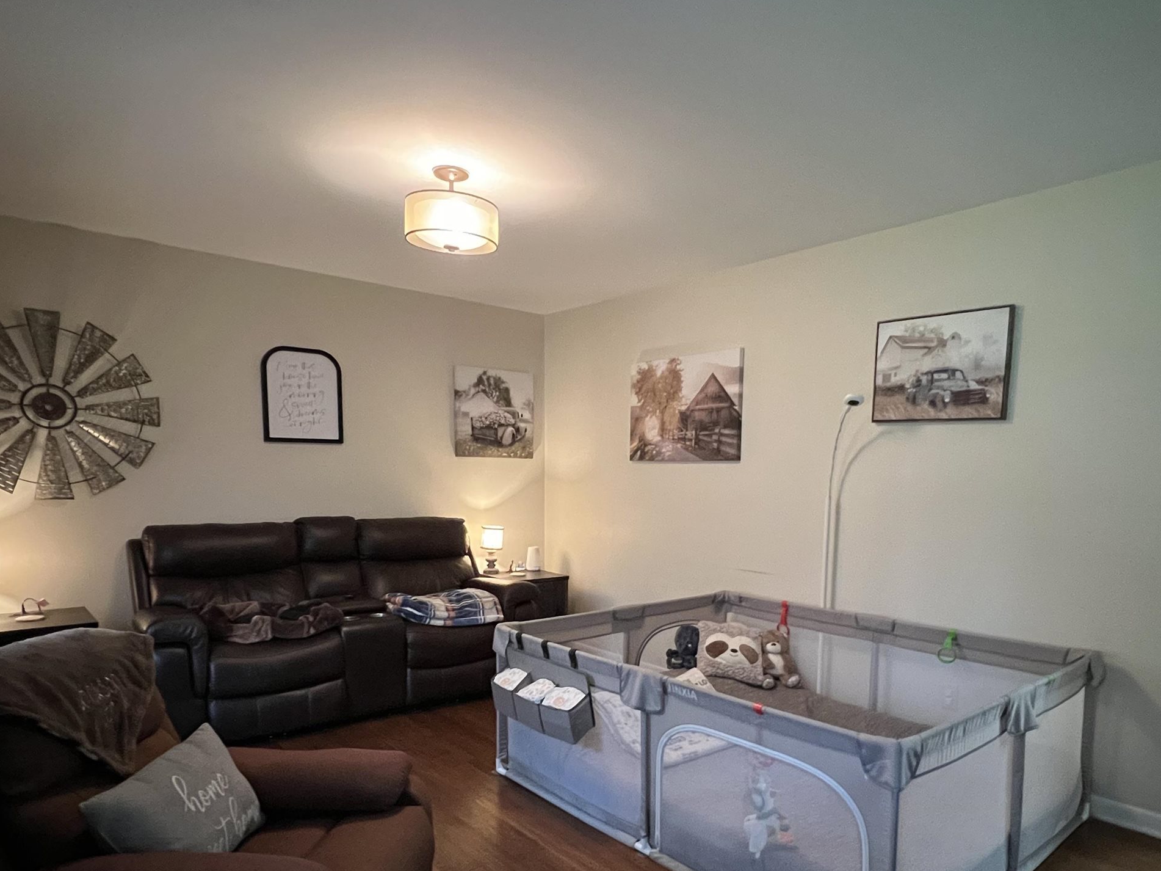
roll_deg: -0.3
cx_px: 652
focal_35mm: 21
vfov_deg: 62.3
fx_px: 704
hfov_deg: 78.7
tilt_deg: -6.8
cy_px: 559
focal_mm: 1.57
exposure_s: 1/40
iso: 800
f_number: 1.8
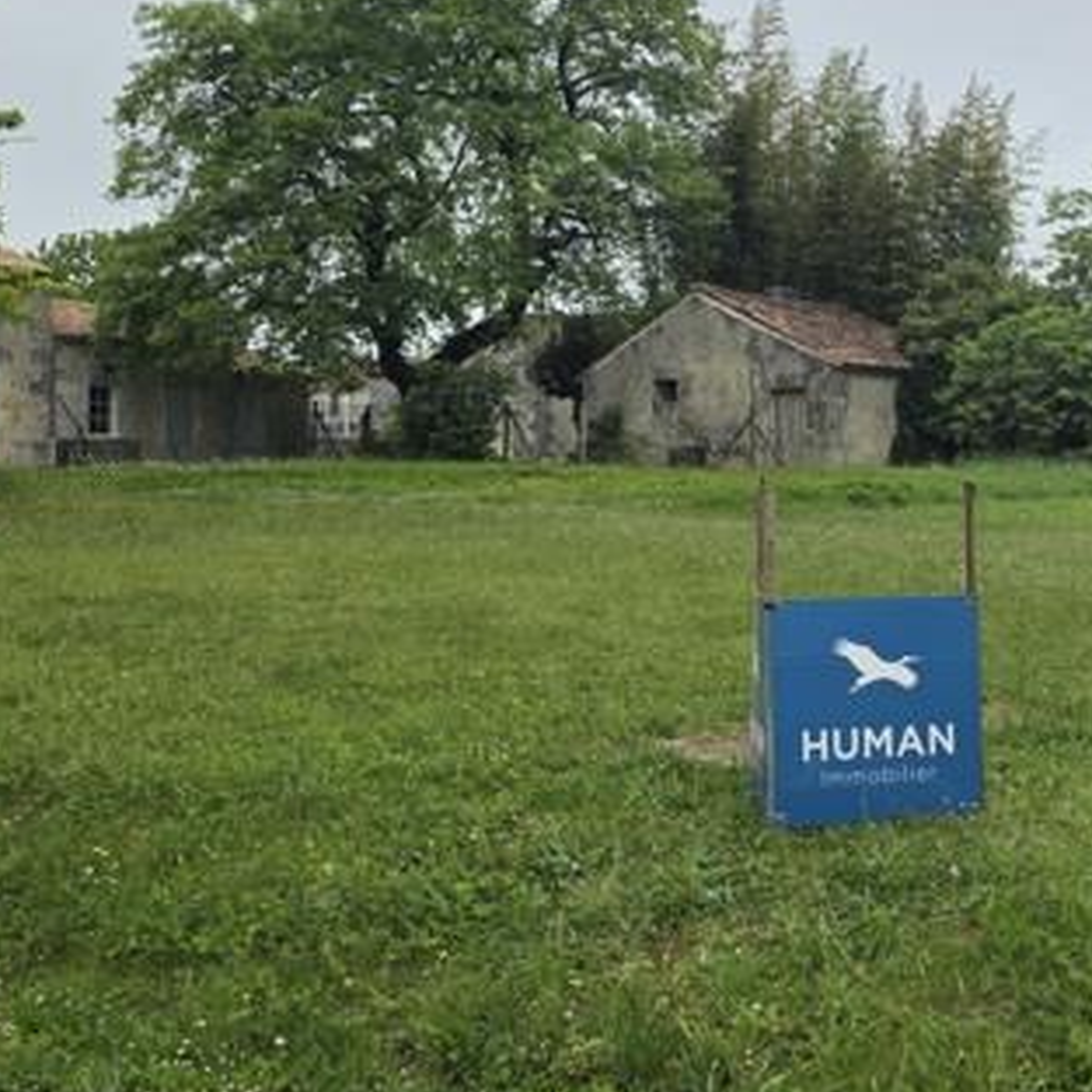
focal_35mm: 52
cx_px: 736
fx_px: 1856
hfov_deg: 32.5
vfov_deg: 32.8
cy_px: 499
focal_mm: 6.3
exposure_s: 1/4434
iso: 80
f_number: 1.7
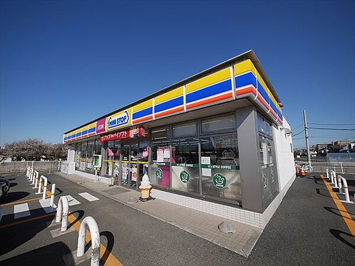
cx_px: 178
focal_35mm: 14
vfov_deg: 85.7
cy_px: 133
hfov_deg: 102.1
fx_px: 144
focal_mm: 7
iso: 200
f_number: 4
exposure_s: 1/2500
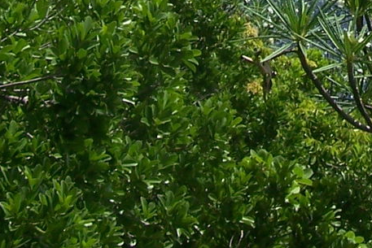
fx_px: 1716
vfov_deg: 7.9
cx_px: 413
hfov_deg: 12.2
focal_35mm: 166
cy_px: -245
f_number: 4
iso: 80
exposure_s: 1/750
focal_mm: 6.3
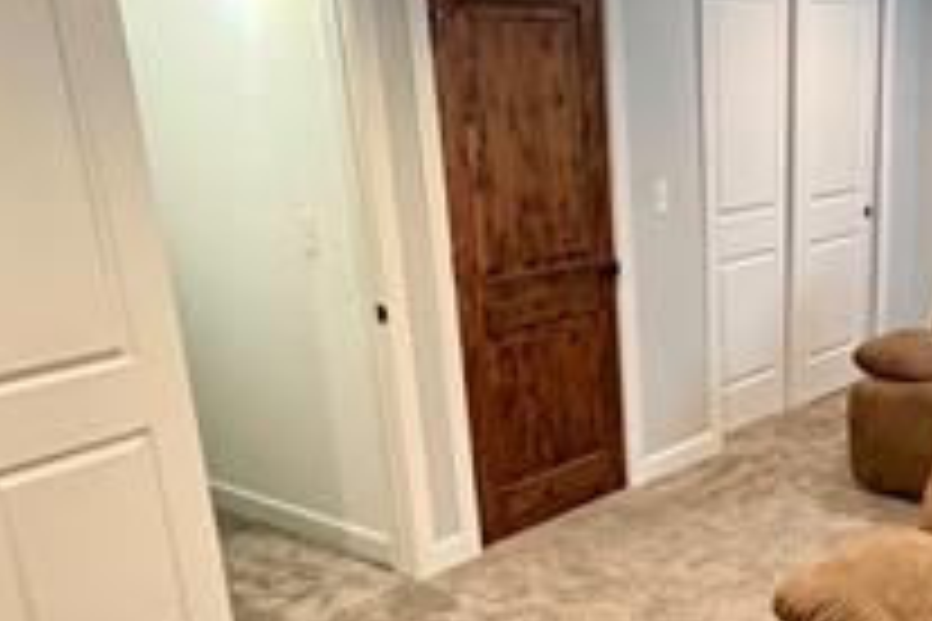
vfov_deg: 29.3
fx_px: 1165
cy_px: 488
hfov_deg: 42.2
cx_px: 702
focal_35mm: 45
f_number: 2.2
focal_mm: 2.22
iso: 320
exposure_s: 1/60
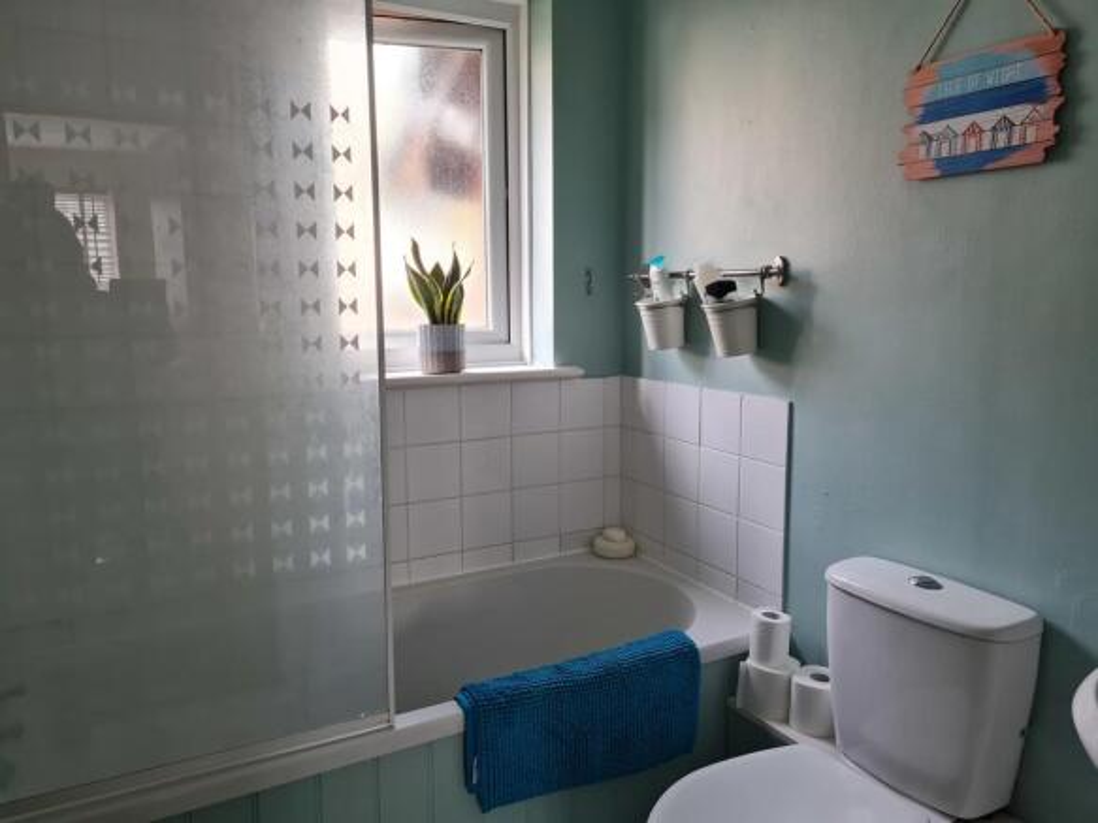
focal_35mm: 26
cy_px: 412
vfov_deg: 53.0
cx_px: 549
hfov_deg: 67.3
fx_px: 825
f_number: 1.8
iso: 100
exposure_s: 1/100
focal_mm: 5.4
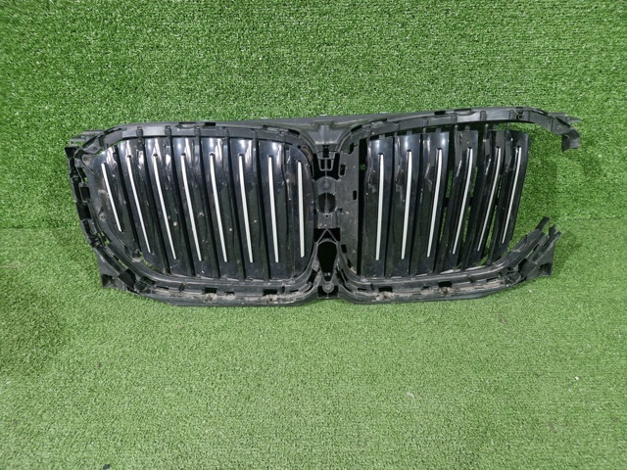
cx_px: 314
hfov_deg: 73.9
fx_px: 417
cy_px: 235
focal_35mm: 23
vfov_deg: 58.9
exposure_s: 1/100
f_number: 1.8
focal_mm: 5.4
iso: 100
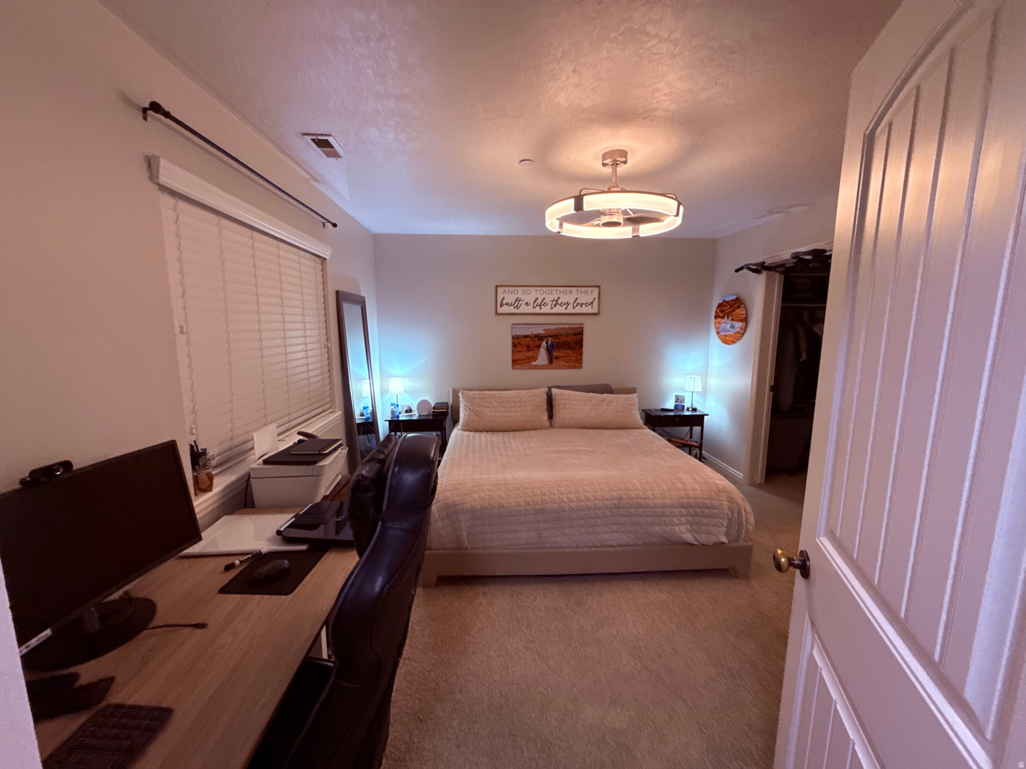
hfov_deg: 102.1
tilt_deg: -7.4
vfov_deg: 85.7
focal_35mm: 14
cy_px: 384
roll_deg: +1.3
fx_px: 415
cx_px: 513
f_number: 2.2
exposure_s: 1/120
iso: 400
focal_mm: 2.22
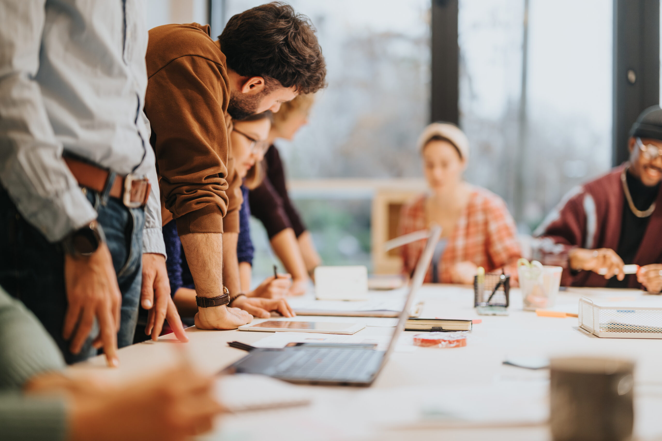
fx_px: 919
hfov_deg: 39.6
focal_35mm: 50
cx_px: 331
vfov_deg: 27.0
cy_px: 220
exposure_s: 1/400
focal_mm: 50
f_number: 1.2
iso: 400
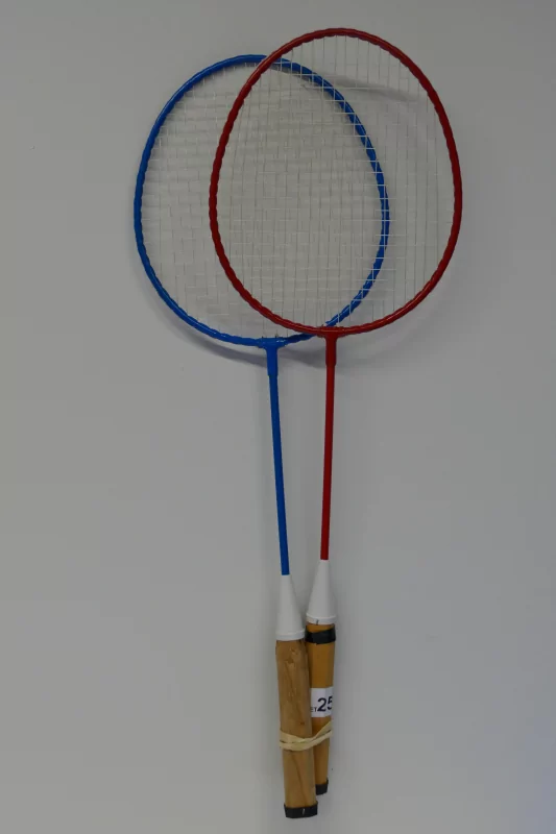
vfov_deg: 32.9
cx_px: 278
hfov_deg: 22.3
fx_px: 1414
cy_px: 417
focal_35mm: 61
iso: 400
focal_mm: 22.2
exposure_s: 1/80
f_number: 3.5
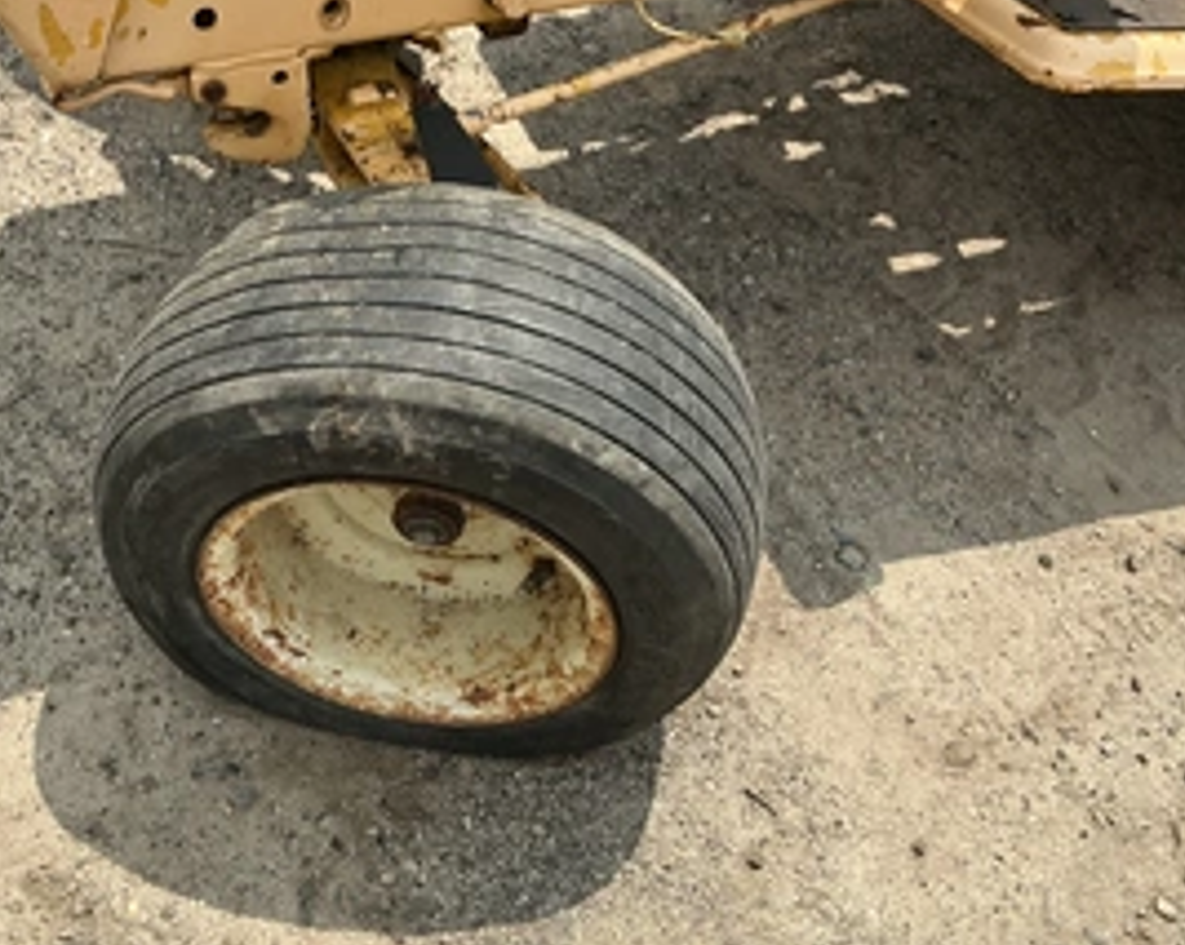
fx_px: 1436
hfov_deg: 44.6
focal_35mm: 41
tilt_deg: -48.8
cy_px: 448
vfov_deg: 36.4
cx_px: 475
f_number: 1.8
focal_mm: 3
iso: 25
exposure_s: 1/1279
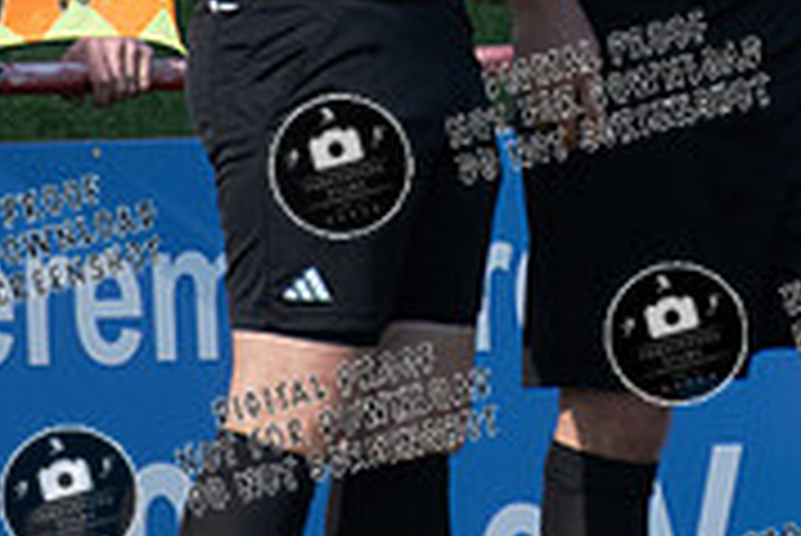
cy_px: -205
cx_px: 689
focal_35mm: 2718
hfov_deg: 0.8
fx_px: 60523
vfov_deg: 0.5
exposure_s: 1/1600
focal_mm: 500
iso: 640
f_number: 5.6
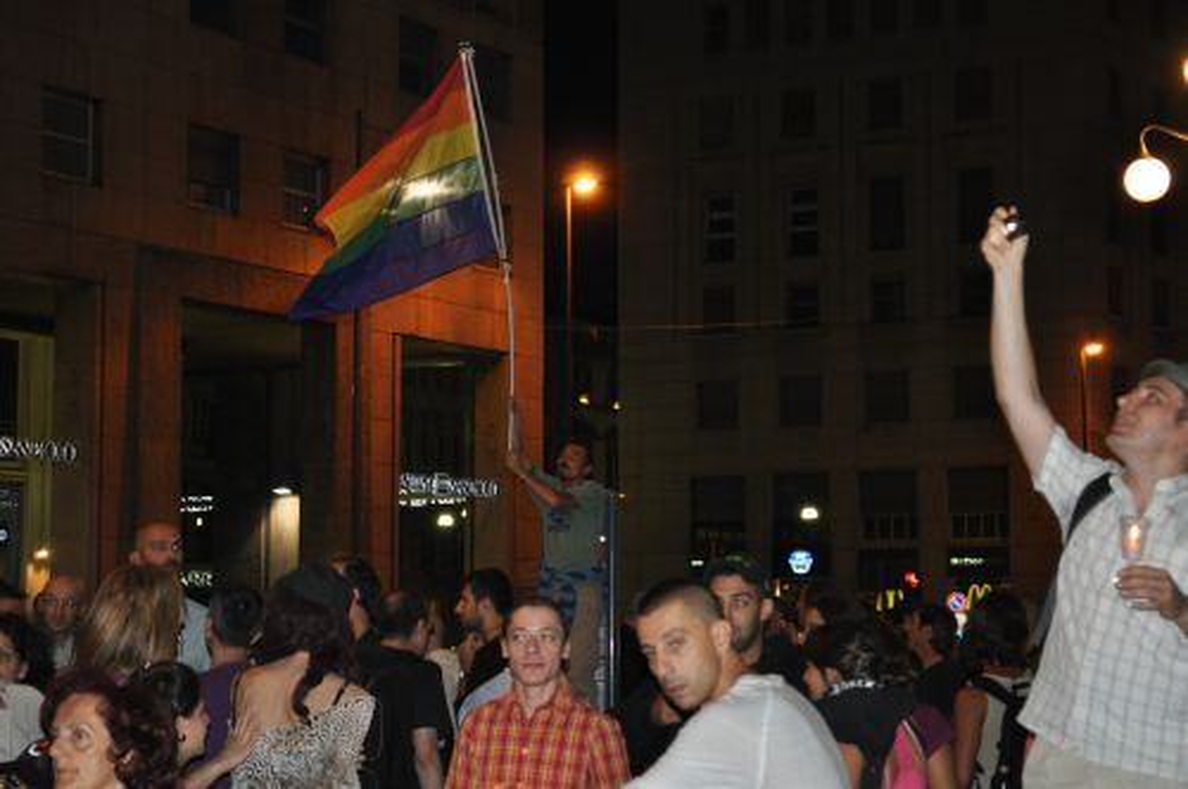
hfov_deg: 24.6
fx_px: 2719
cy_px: 394
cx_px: 594
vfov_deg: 16.5
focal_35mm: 82
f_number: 5.6
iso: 800
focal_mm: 55
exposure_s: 1/60
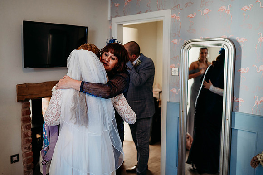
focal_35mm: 35
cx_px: 132
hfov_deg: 54.5
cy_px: 88
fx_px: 256
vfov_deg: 37.8
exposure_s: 1/200
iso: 800
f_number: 2
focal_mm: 35
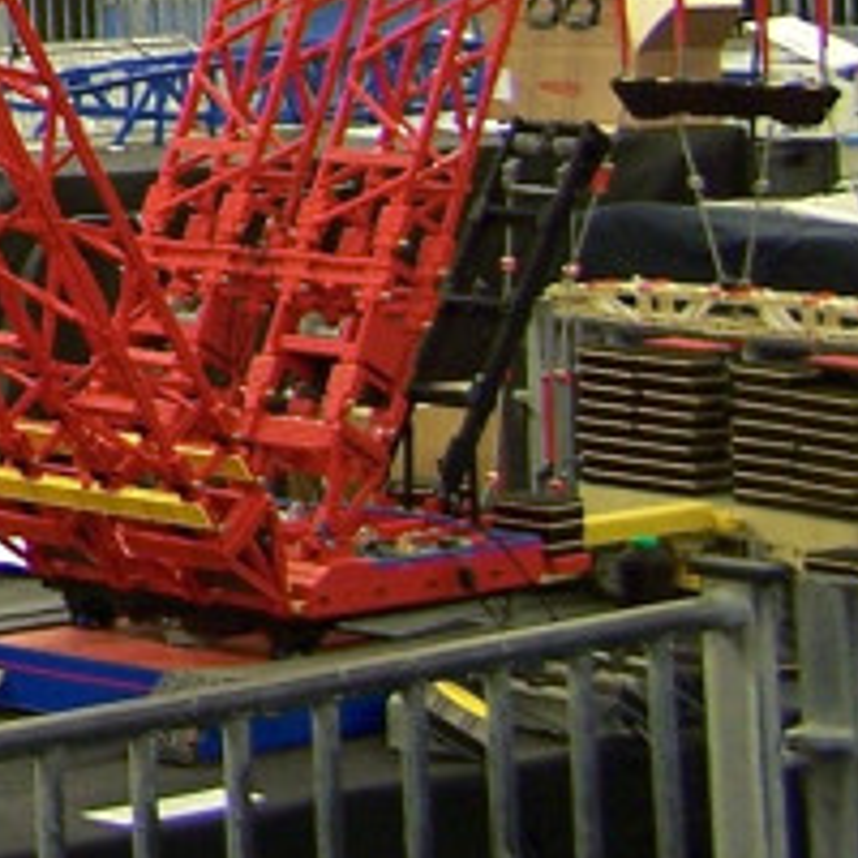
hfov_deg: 9.0
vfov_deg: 9.7
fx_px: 4823
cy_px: -644
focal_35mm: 172
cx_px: -1313
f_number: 2.8
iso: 80
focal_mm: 6.3
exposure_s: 1/2
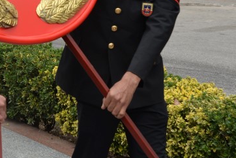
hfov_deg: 18.5
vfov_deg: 12.6
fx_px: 709
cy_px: 1
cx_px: 17
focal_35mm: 108
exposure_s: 1/250
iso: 200
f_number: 8
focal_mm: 34
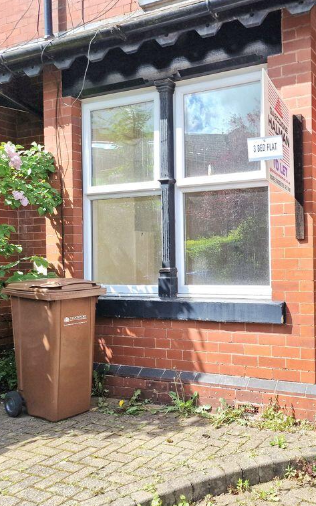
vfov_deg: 58.1
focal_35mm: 33
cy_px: 253
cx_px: 280
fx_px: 455
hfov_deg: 36.1
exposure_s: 1/556
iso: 50
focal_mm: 6.4
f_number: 1.8
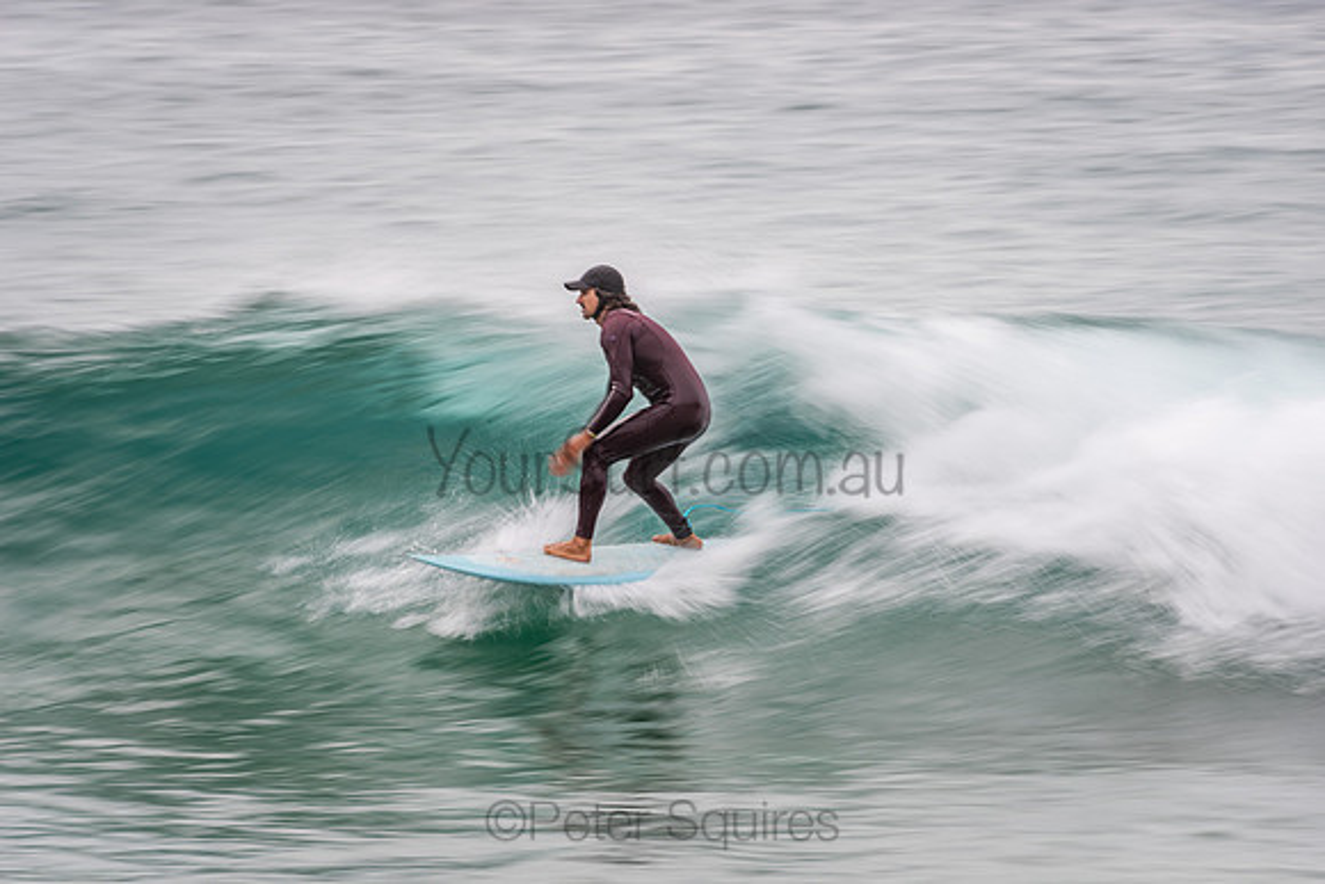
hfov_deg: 4.1
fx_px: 18406
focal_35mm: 500
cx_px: 662
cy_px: 442
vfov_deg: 2.8
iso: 64
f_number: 14
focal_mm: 500
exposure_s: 1/20
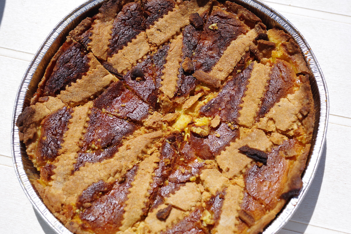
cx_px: 176
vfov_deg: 27.0
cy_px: 117
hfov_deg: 39.6
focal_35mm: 50
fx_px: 488
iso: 100
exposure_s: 1/500
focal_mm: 50
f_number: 5.6
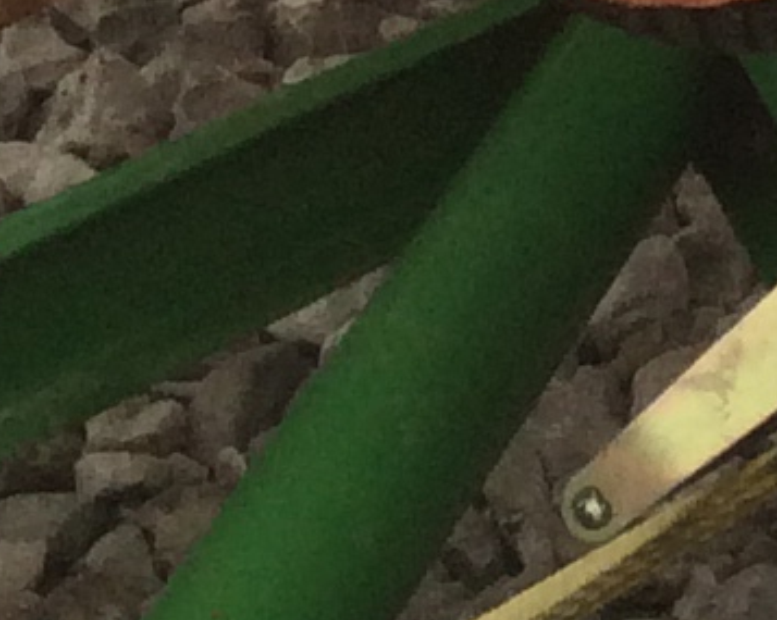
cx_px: 2318
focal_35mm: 259
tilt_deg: -13.0
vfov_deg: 5.4
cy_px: -1623
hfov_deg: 6.8
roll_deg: +0.7
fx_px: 5951
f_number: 2.2
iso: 32
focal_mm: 4.15
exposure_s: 1/760
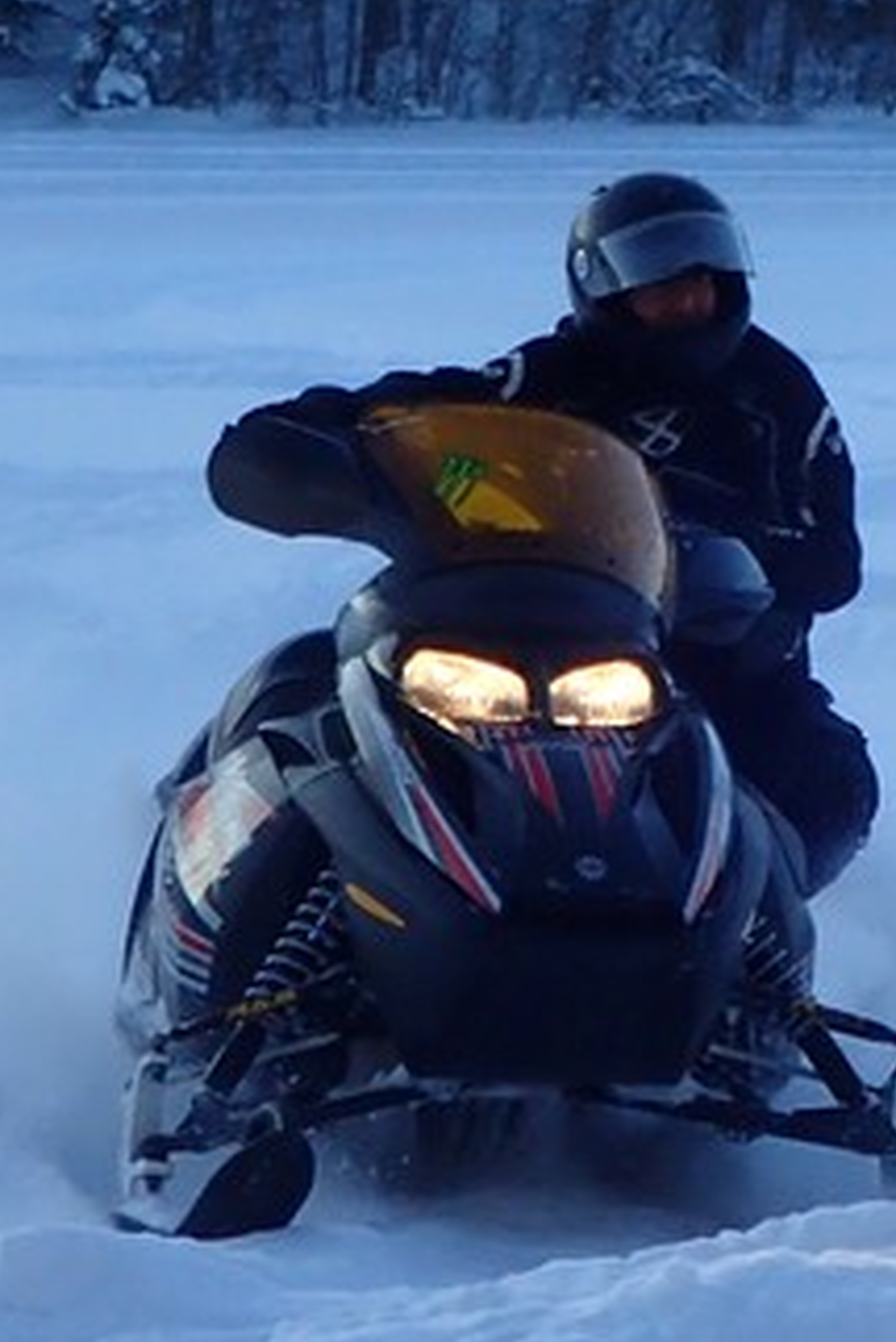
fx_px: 12343
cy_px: 684
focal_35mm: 331
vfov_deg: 6.2
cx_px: 975
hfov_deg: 4.1
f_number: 4.9
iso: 320
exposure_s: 1/500
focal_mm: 18
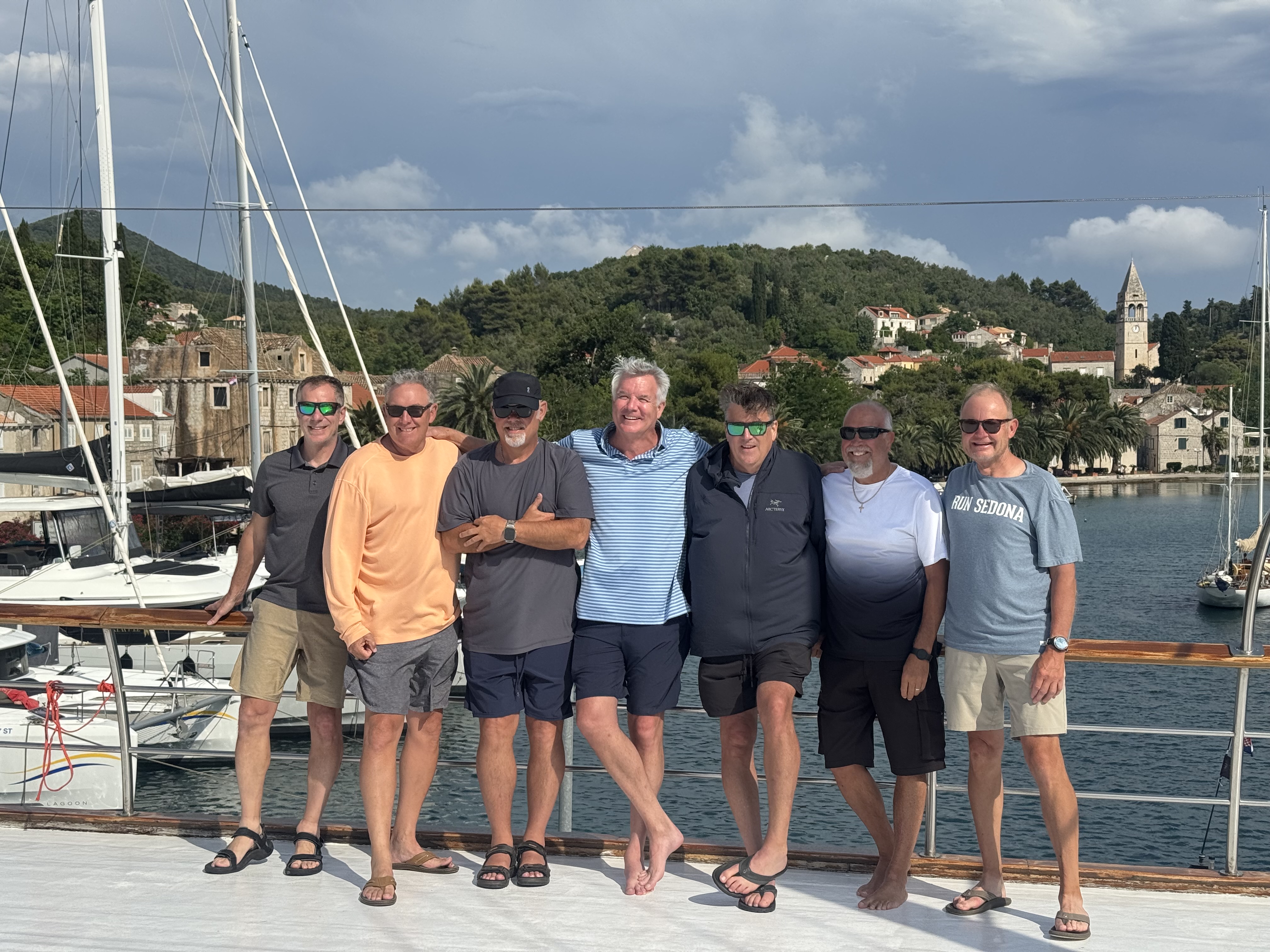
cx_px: 635
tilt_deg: -3.0
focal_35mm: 48
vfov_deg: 30.3
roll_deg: +0.1
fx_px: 1761
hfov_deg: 39.7
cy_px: 476
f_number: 1.78
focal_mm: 6.76
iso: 64
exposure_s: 1/6410
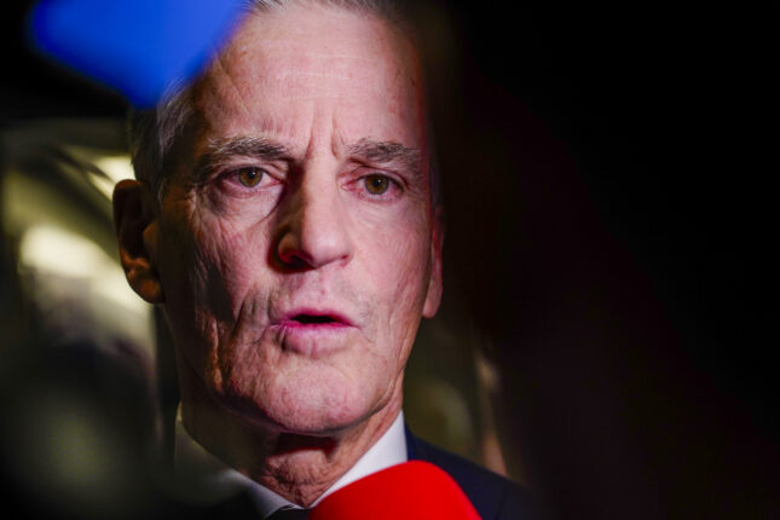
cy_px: 260
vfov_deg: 13.4
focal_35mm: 102
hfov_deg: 20.0
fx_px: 2210
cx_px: 390
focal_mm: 102
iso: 800
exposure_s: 1/125
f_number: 4
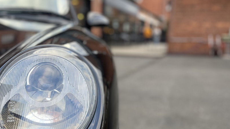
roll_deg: -1.3
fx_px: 220
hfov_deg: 55.2
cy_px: 71
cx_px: 103
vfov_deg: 32.8
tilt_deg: -9.1
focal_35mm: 36
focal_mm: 5.1
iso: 32
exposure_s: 1/122
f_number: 1.6
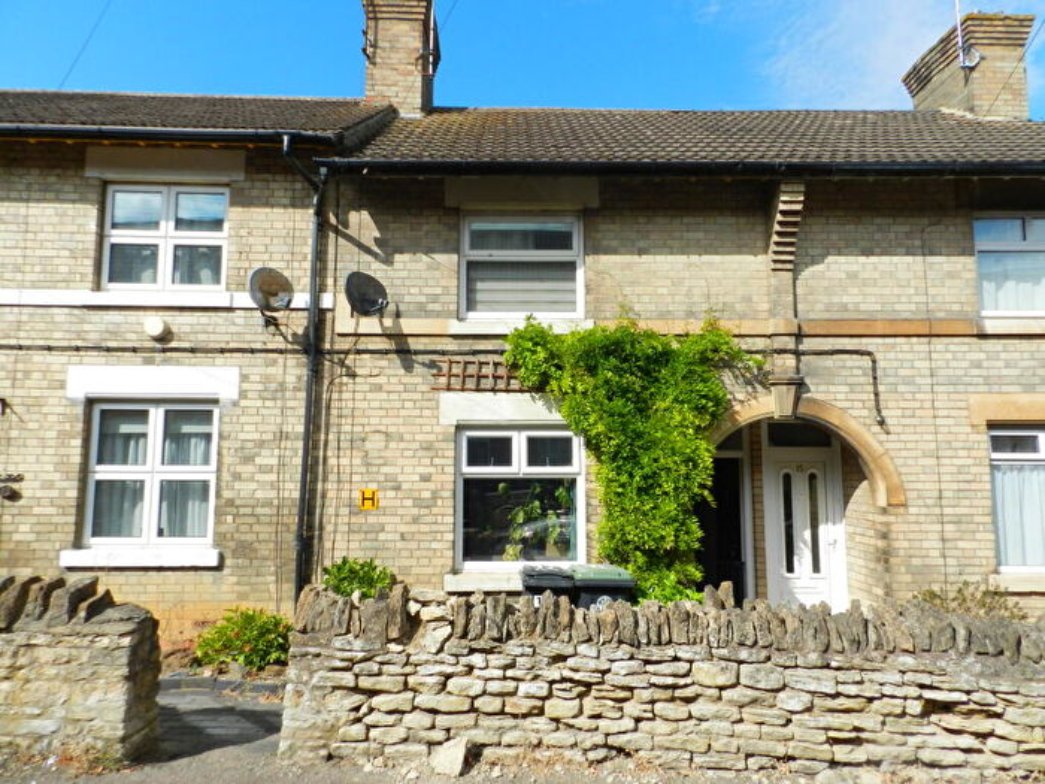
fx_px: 694
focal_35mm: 23
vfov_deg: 58.9
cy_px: 392
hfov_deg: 73.9
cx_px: 522
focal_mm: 4
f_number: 4.5
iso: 160
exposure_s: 1/800
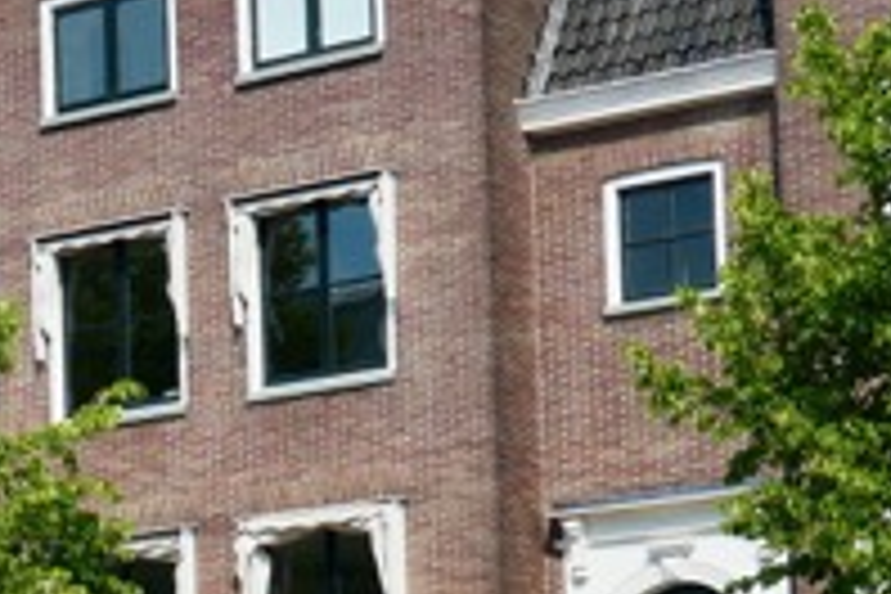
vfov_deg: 8.4
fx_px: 3935
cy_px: 945
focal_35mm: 159
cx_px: -792
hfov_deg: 11.8
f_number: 5
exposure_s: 1/1000
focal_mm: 12.8
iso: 125
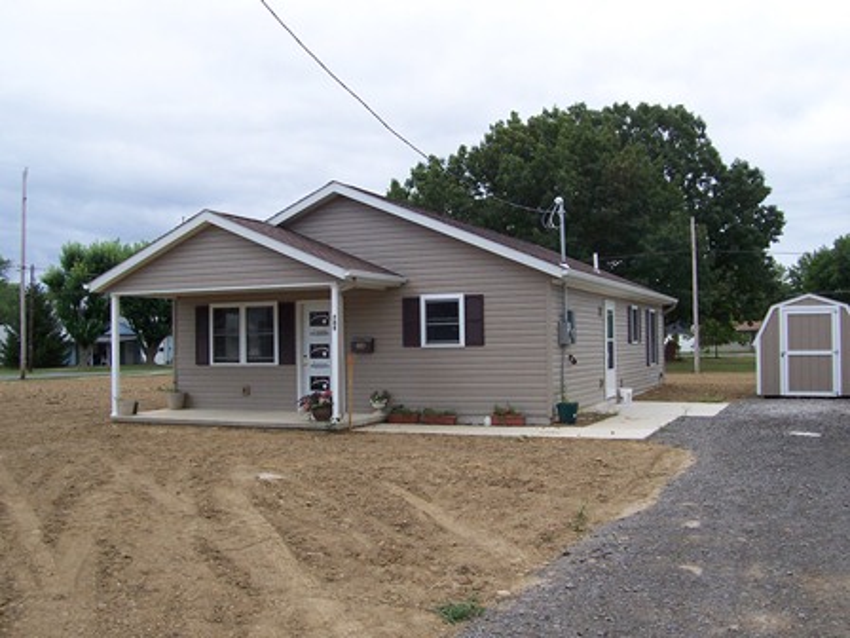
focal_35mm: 37
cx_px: 425
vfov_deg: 38.7
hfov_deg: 50.1
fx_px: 909
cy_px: 319
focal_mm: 5.6
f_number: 5.6
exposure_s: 1/250
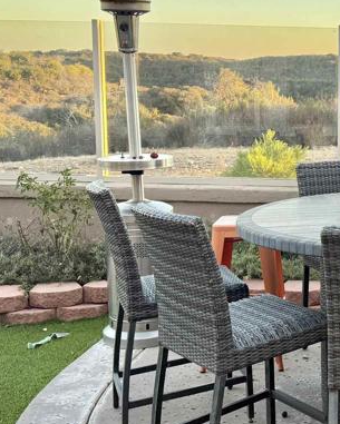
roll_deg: -1.6
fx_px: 792
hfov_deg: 22.4
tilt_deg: -6.8
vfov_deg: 30.0
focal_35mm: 63
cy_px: 207
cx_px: 404
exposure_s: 1/414
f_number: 1.78
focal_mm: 6.76
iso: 100
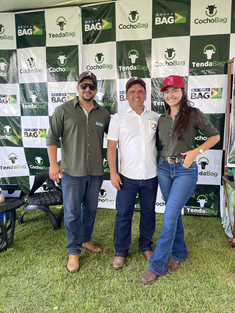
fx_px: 235
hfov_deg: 53.1
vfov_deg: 67.3
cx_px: 118
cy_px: 156
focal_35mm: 26
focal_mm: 5.1
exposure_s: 1/121
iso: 50
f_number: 1.6
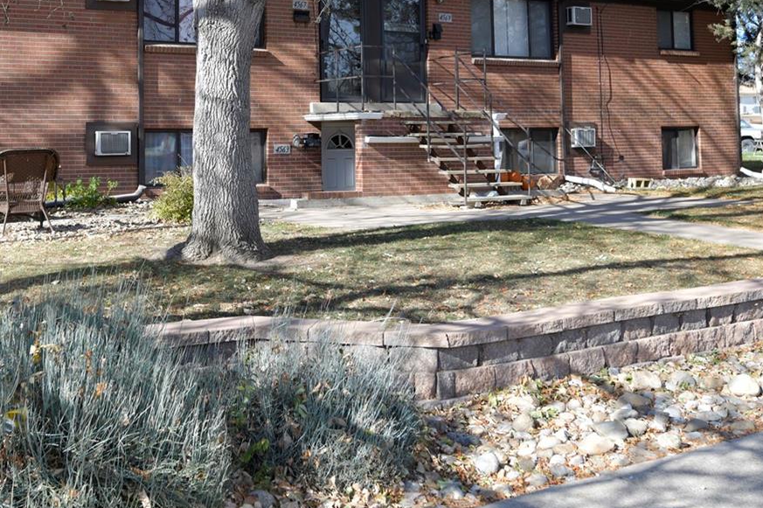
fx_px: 932
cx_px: 279
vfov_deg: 29.7
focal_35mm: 44
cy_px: 97
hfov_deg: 44.1
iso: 64
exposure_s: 1/320
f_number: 4.5
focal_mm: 24
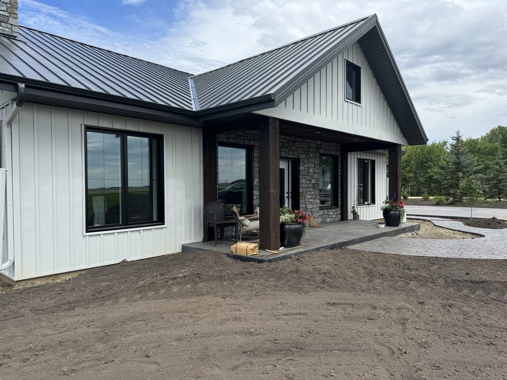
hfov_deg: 71.6
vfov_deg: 56.8
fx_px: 352
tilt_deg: -1.9
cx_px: 254
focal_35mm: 24
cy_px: 190
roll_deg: +1.0
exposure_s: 1/2959
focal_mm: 6.76
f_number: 1.78
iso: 80
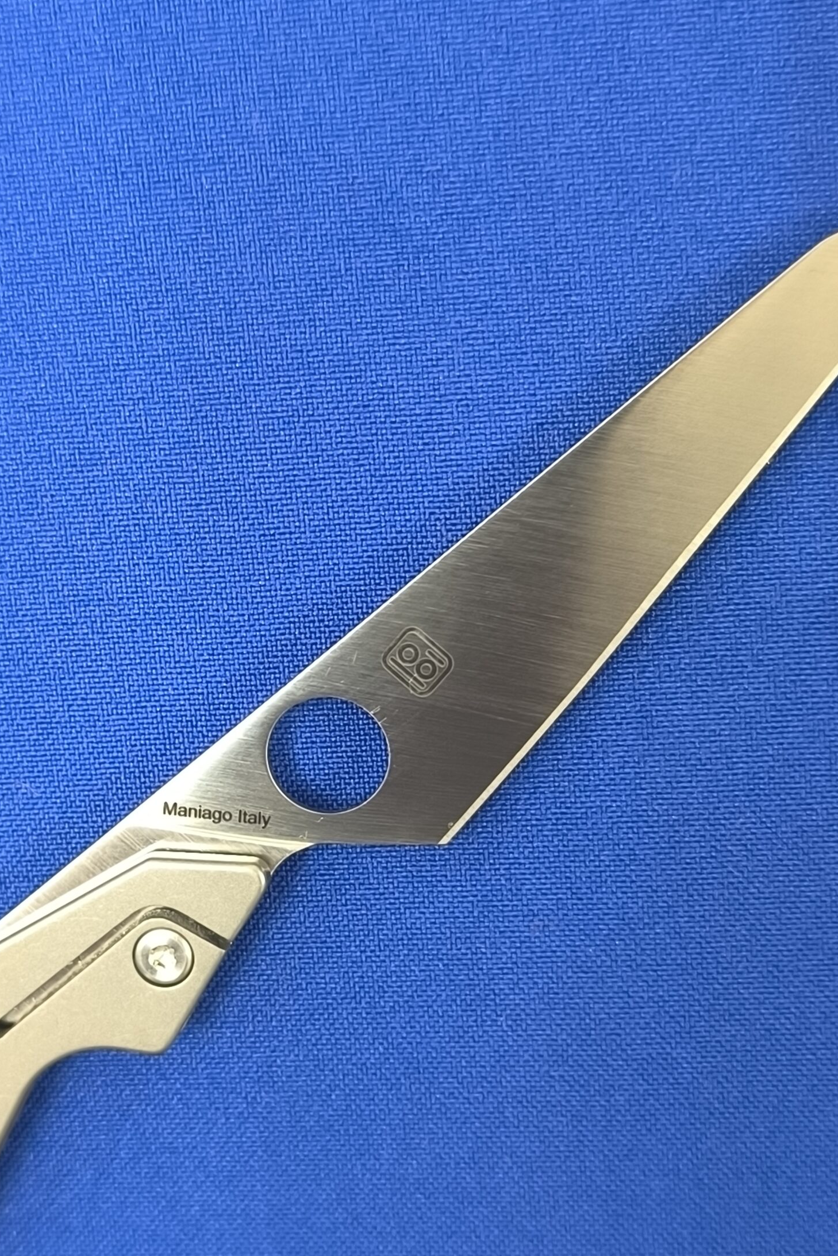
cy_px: 732
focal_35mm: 56
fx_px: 1955
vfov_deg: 35.6
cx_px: 304
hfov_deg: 24.1
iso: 1250
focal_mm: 6.14
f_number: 1.65
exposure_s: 1/50
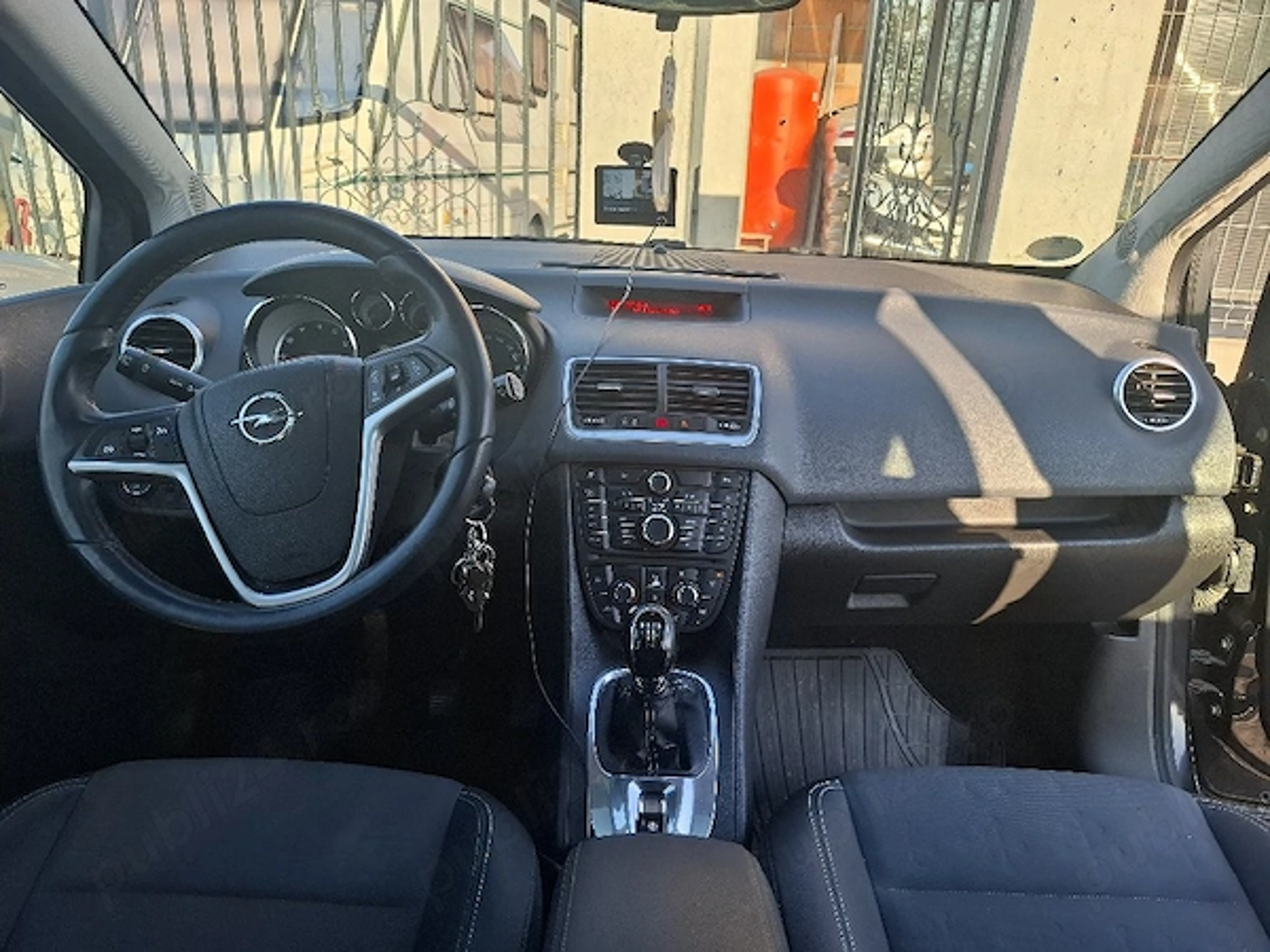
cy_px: 476
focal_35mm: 23
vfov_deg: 58.9
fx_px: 844
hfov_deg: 73.9
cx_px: 635
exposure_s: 1/250
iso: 50
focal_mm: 5.54
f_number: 1.8
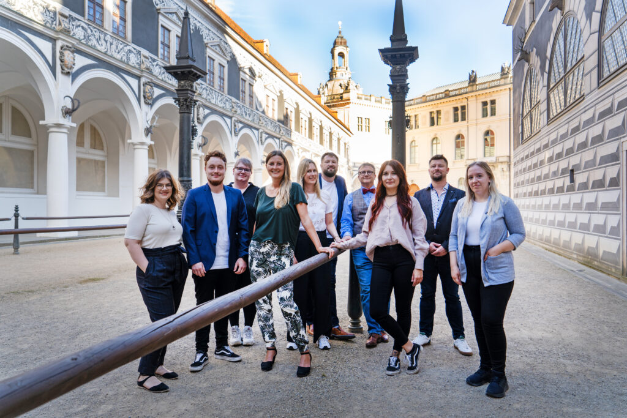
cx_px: 314
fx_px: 470
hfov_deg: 67.4
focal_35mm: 27
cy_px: 209
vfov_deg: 47.9
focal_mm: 27
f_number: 4
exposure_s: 1/250
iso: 200
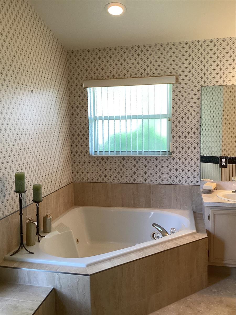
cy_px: 158
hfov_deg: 45.4
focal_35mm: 31
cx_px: 118
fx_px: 282
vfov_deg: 58.4
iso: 125
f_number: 2.4
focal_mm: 3.3
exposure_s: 1/60
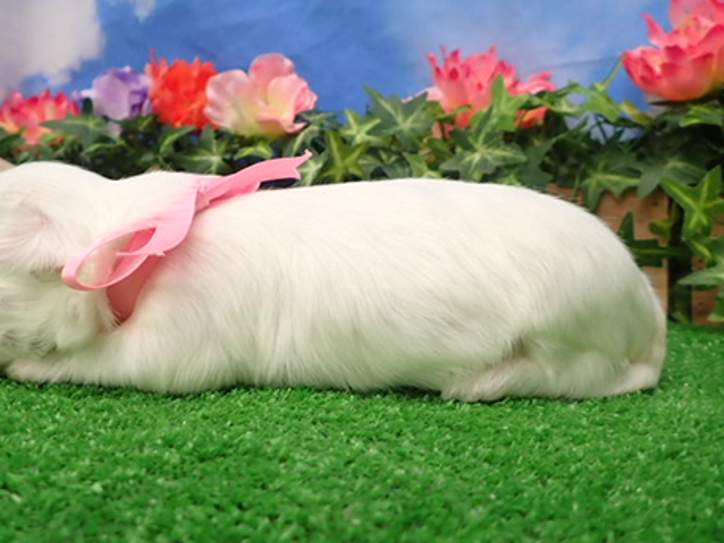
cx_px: 290
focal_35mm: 35
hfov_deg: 52.3
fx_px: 732
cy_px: 234
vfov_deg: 40.6
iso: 400
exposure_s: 1/100
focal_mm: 4.5
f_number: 2
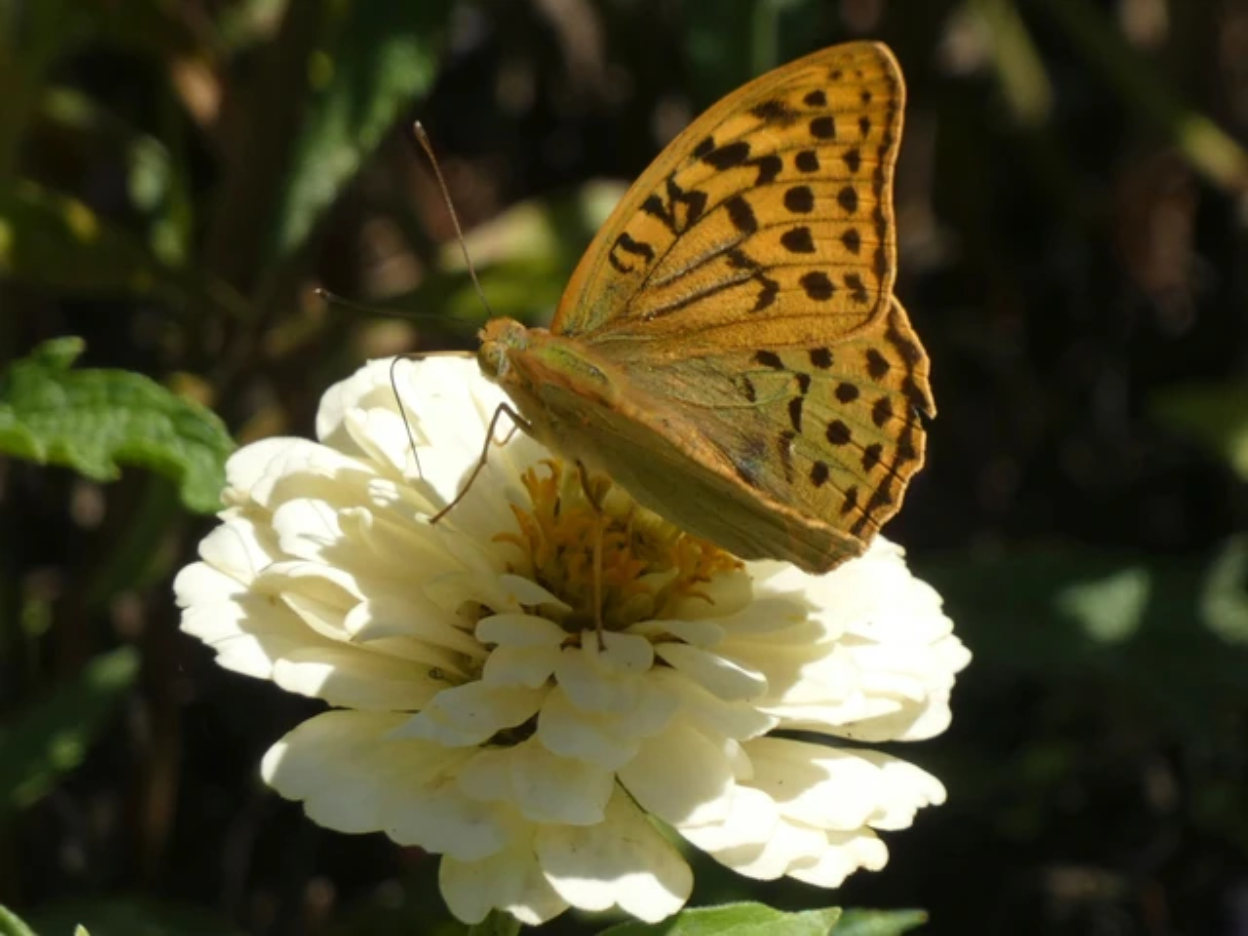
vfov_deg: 3.3
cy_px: 468
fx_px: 16368
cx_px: 624
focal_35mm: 454
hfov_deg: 4.4
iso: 80
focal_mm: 81.4
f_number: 6.3
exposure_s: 1/125
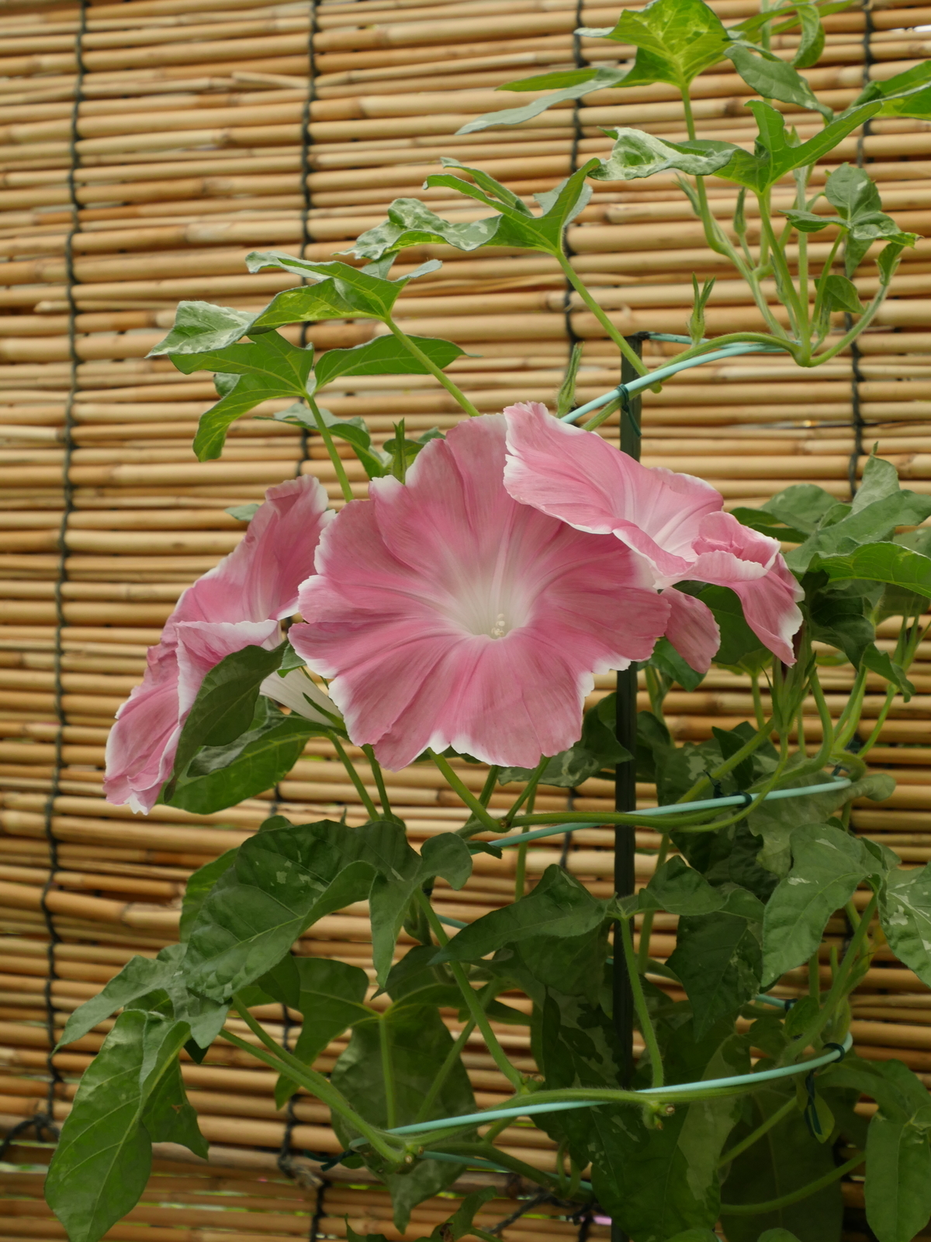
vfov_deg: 19.6
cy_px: 621
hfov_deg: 14.8
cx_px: 466
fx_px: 3586
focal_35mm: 100
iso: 500
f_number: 5.7
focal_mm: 50
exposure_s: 1/125
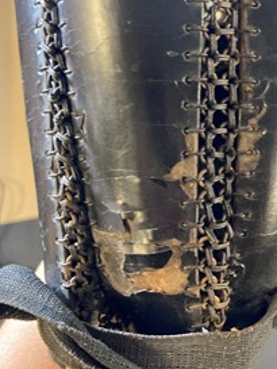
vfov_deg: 45.3
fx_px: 437
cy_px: 132
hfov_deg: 34.8
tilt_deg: -66.7
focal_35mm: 41
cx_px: 185
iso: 320
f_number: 1.8
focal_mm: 3.99
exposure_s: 1/25
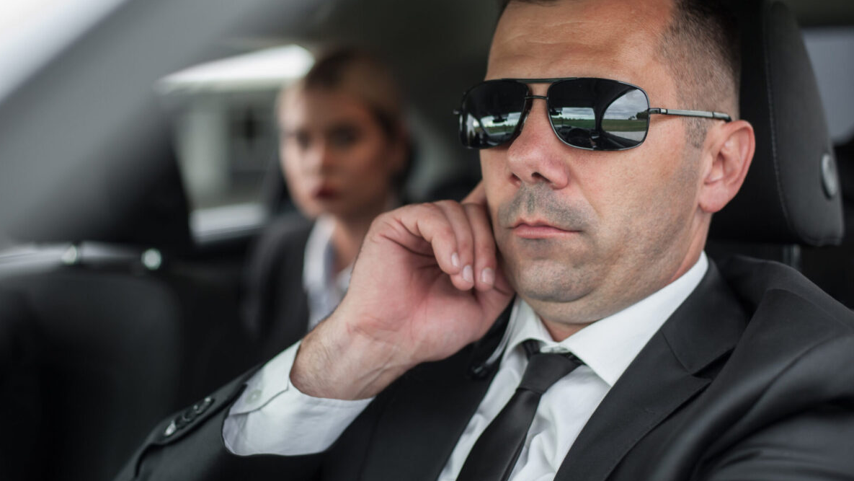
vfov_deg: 22.6
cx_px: 427
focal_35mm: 53
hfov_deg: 39.2
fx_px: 1200
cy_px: 212
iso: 640
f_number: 2.5
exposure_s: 1/200
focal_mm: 50
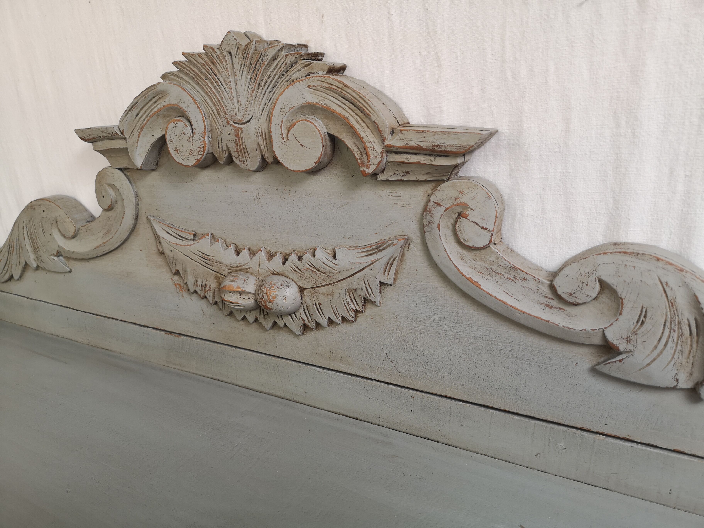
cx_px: 352
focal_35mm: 27
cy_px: 264
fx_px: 549
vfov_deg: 51.4
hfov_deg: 65.3
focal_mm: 5.58
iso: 80
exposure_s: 1/50
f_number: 1.8
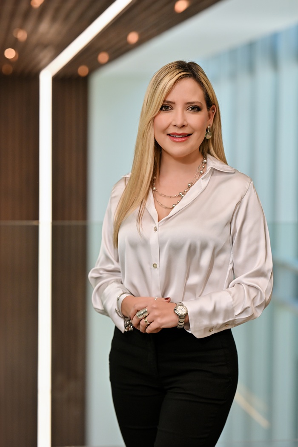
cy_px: 224
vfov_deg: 23.9
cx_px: 149
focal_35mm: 85
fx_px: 1055
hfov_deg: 16.1
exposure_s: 1/200
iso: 640
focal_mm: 85
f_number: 2.8
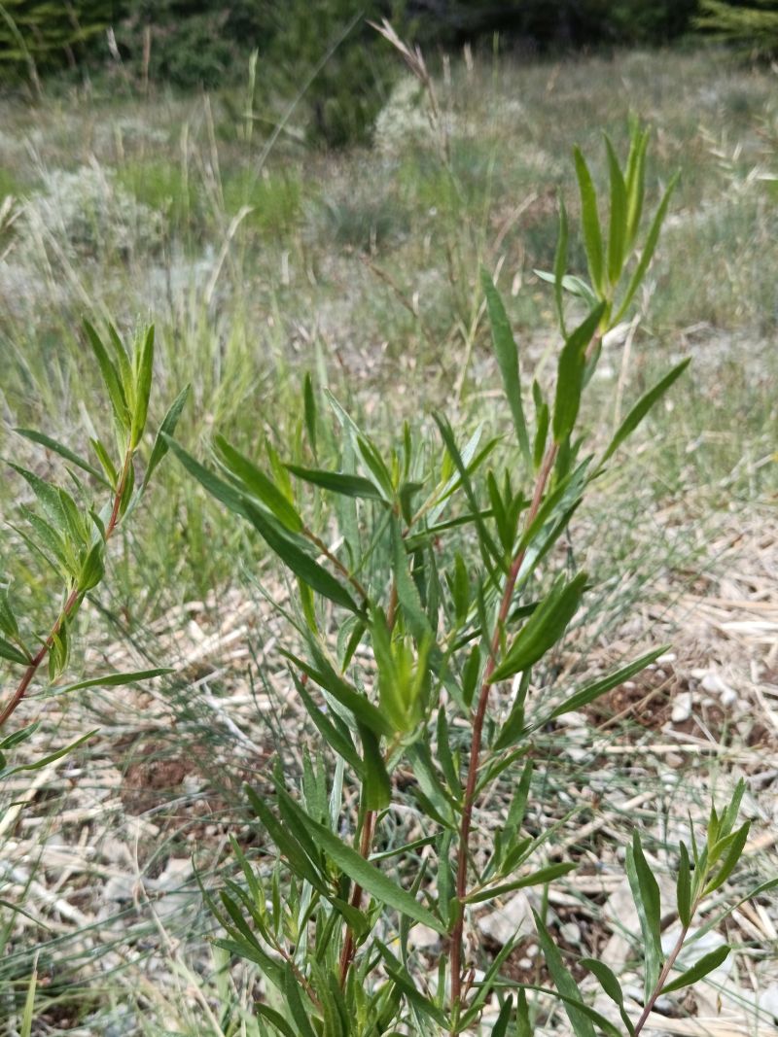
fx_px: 1049
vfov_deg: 52.6
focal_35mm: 35
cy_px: 518
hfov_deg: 40.7
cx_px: 389
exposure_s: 1/210
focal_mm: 5.24
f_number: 1.7
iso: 50
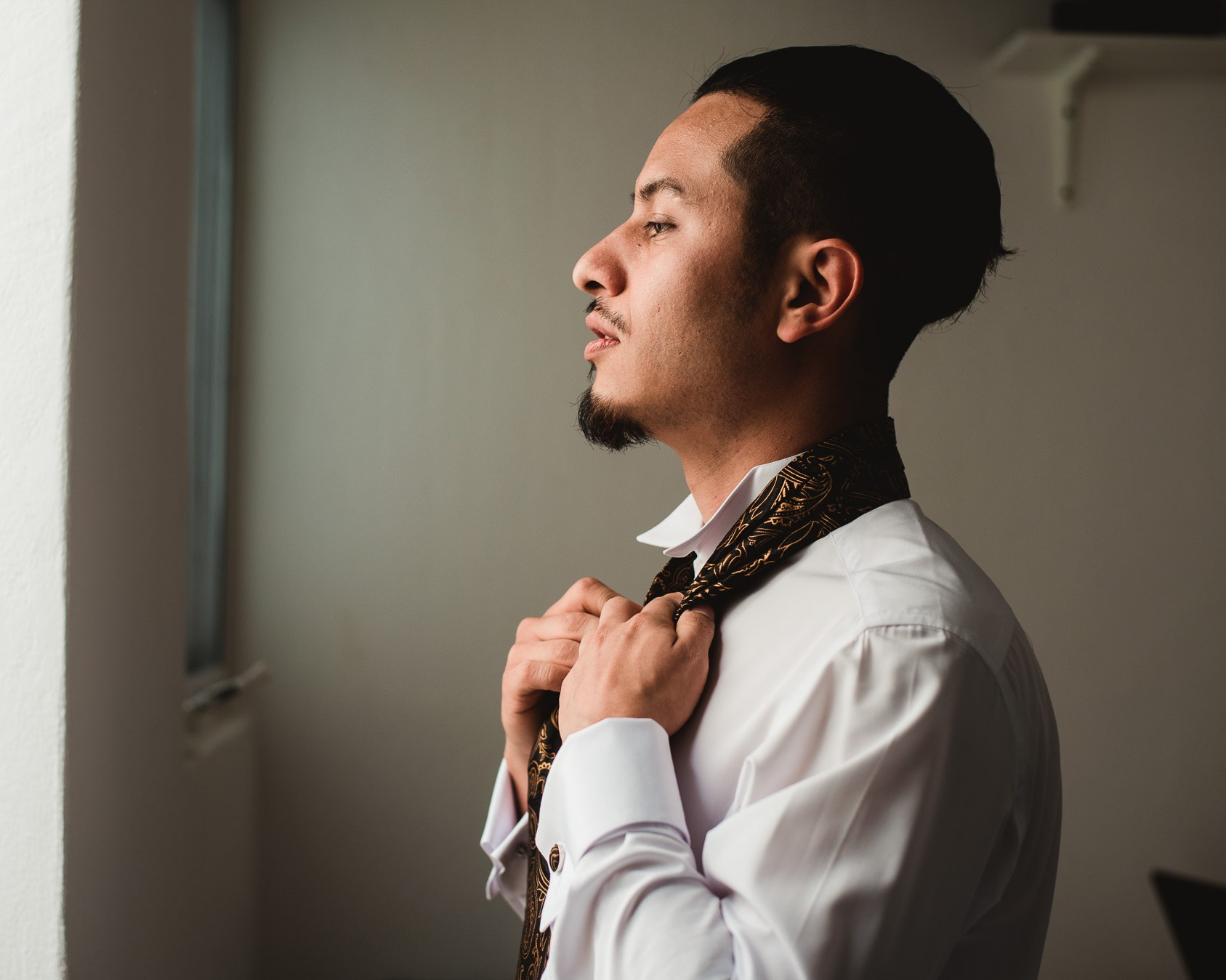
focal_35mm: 57
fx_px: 2068
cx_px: 551
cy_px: 486
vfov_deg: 26.7
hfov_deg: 33.0
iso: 500
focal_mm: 50
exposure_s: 1/250
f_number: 2.2
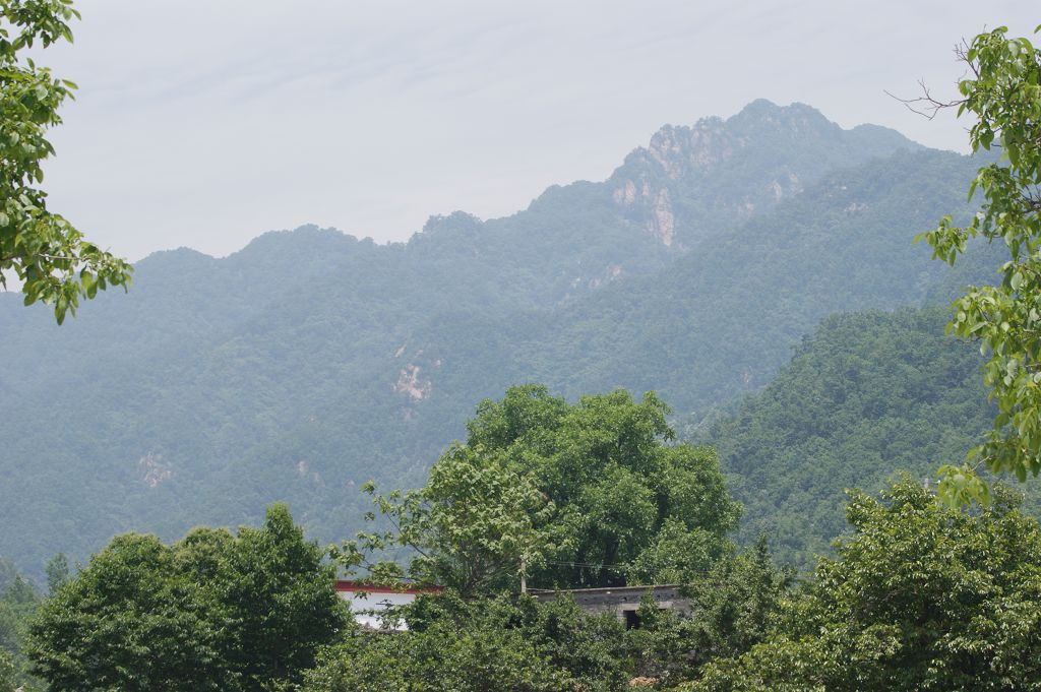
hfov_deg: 18.2
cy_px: 346
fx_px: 3250
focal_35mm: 112
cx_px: 520
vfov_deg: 12.2
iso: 100
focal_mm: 75
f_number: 11
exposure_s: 1/200
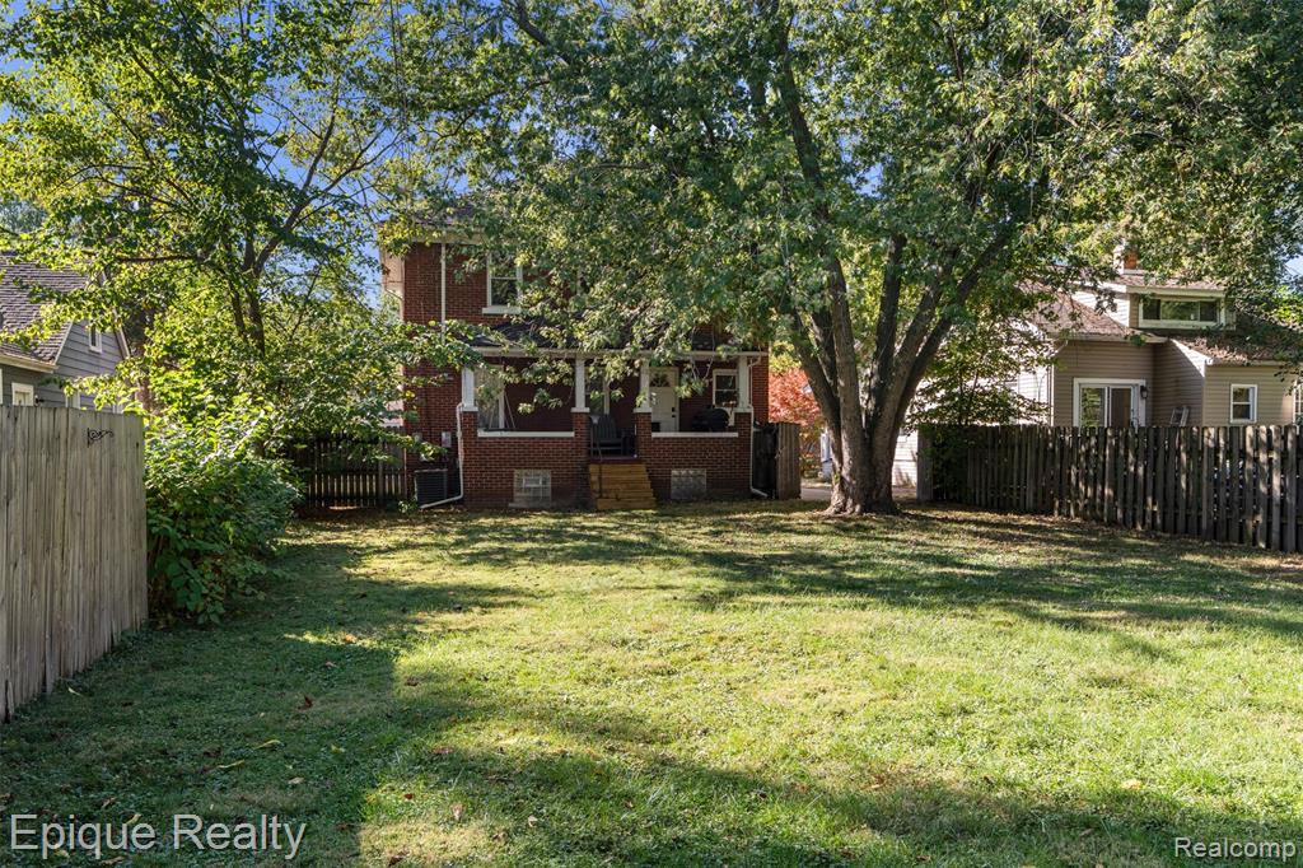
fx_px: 1049
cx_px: 652
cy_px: 434
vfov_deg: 44.9
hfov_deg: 63.7
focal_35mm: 29
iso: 100
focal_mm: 29
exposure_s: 1/10
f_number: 8
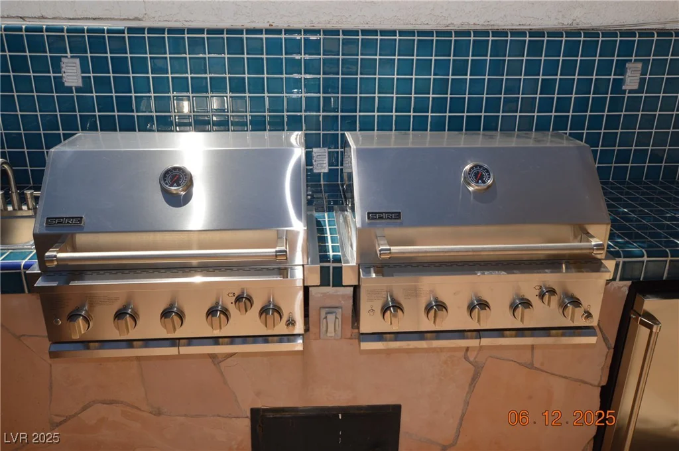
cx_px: 340
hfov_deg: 62.0
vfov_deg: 43.5
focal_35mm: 30
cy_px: 226
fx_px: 565
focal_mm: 20
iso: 100
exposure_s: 1/200
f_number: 13
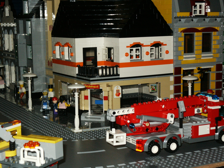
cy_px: 84
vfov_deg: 18.7
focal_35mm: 79
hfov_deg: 24.7
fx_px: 511
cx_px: 112
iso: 200
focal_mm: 15.74
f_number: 8
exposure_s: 1/60
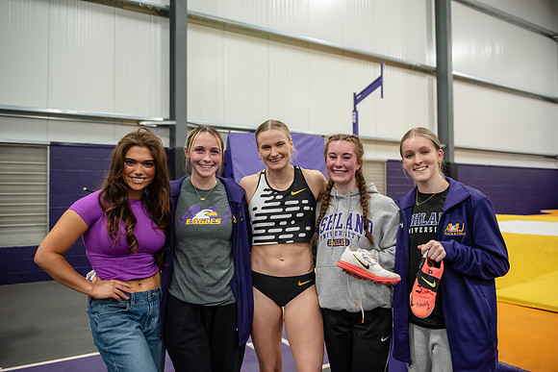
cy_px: 186
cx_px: 279
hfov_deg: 63.6
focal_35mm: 29
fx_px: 450
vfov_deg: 45.0
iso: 4000
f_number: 2.8
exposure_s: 1/320
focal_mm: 29
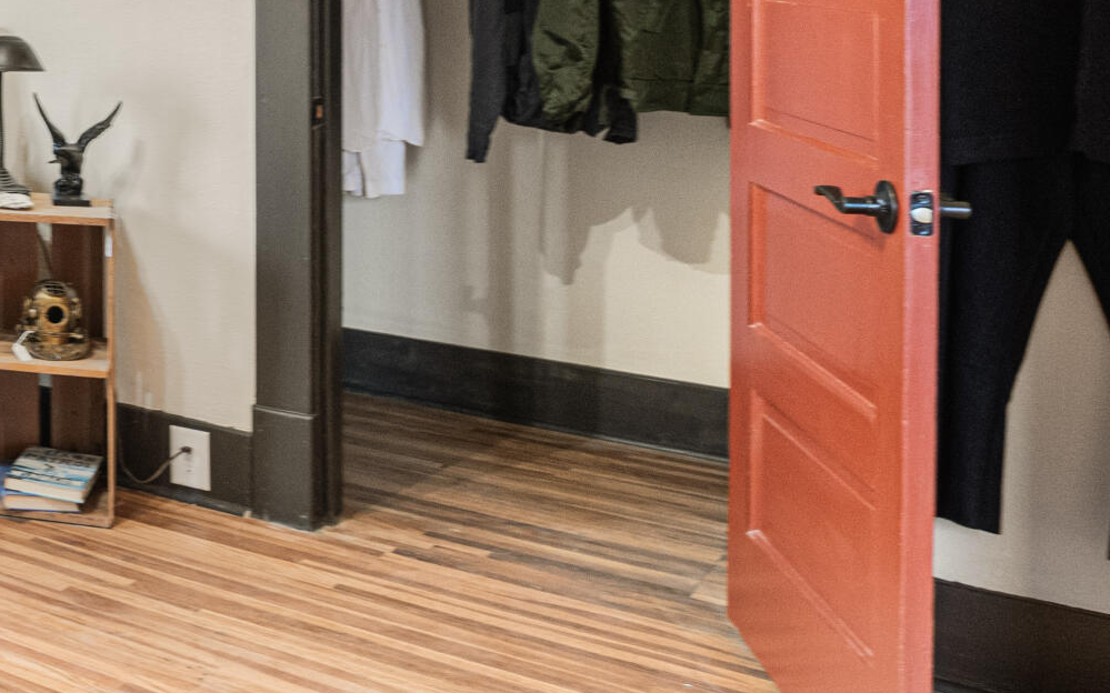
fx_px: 1573
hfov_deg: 29.8
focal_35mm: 52
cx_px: -388
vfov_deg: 23.7
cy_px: -7
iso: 1600
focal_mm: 17
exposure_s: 1/5
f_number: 4.5
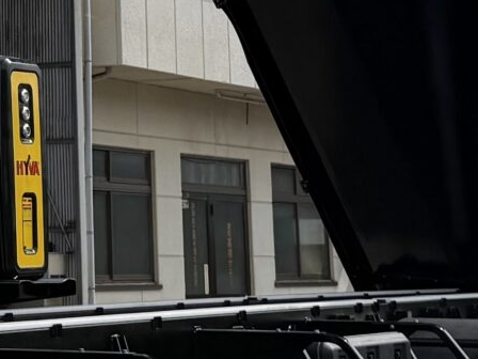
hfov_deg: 14.0
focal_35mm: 137
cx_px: -92
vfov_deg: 10.5
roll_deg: -0.4
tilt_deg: +12.1
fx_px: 1892
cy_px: -147
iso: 80
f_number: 1.78
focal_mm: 6.76
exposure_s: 1/7353
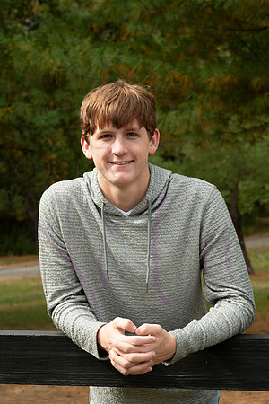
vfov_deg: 22.1
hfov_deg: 14.9
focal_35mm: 92
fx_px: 1031
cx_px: 134
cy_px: 202
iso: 800
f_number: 11
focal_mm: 92
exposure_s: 1/400
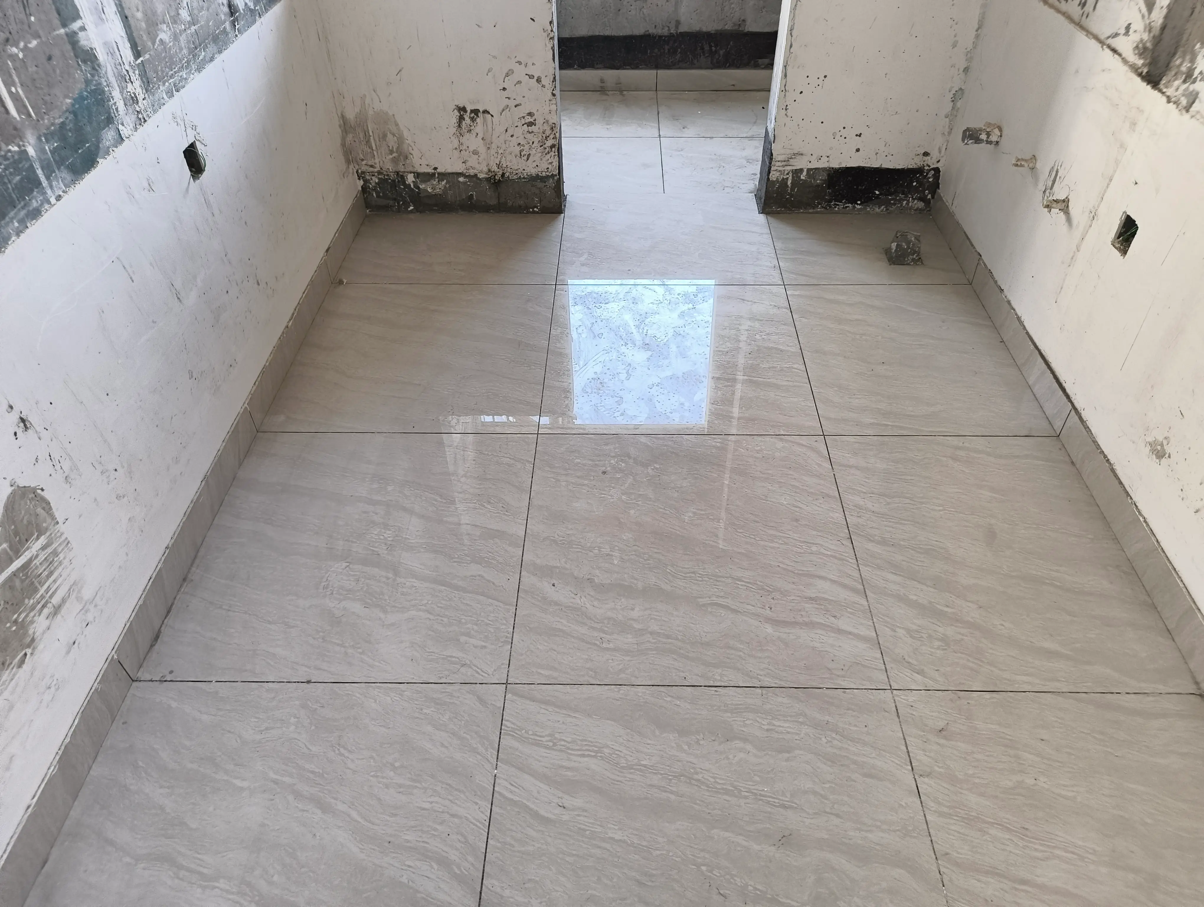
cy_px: 454
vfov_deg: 56.9
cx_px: 602
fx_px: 836
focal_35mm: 24
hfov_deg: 71.5
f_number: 1.87
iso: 311
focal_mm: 5.56
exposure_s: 1/100
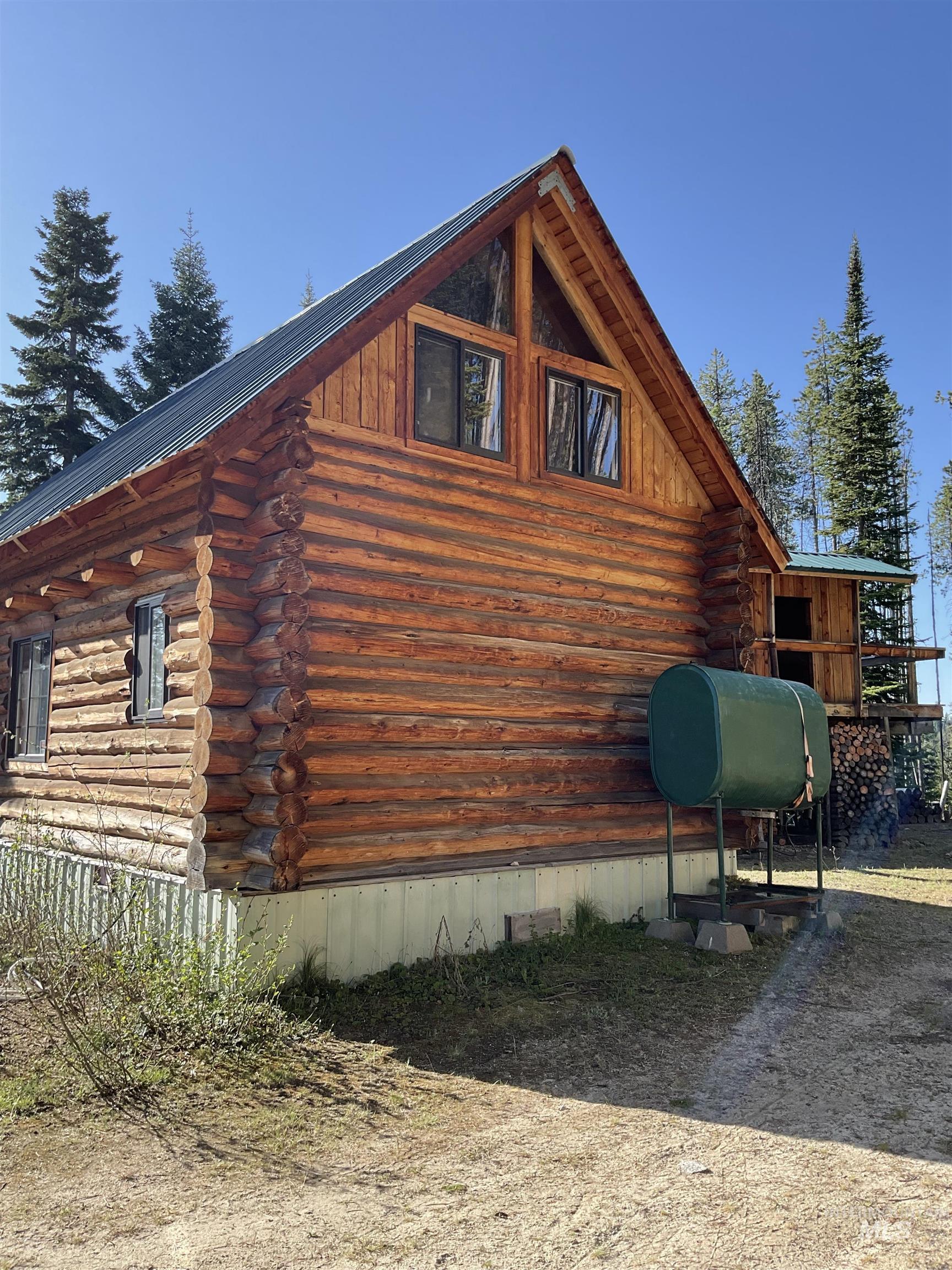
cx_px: 476
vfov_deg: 61.7
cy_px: 635
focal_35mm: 29
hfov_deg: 48.2
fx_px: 1063
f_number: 1.8
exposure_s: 1/657
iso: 16
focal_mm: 3
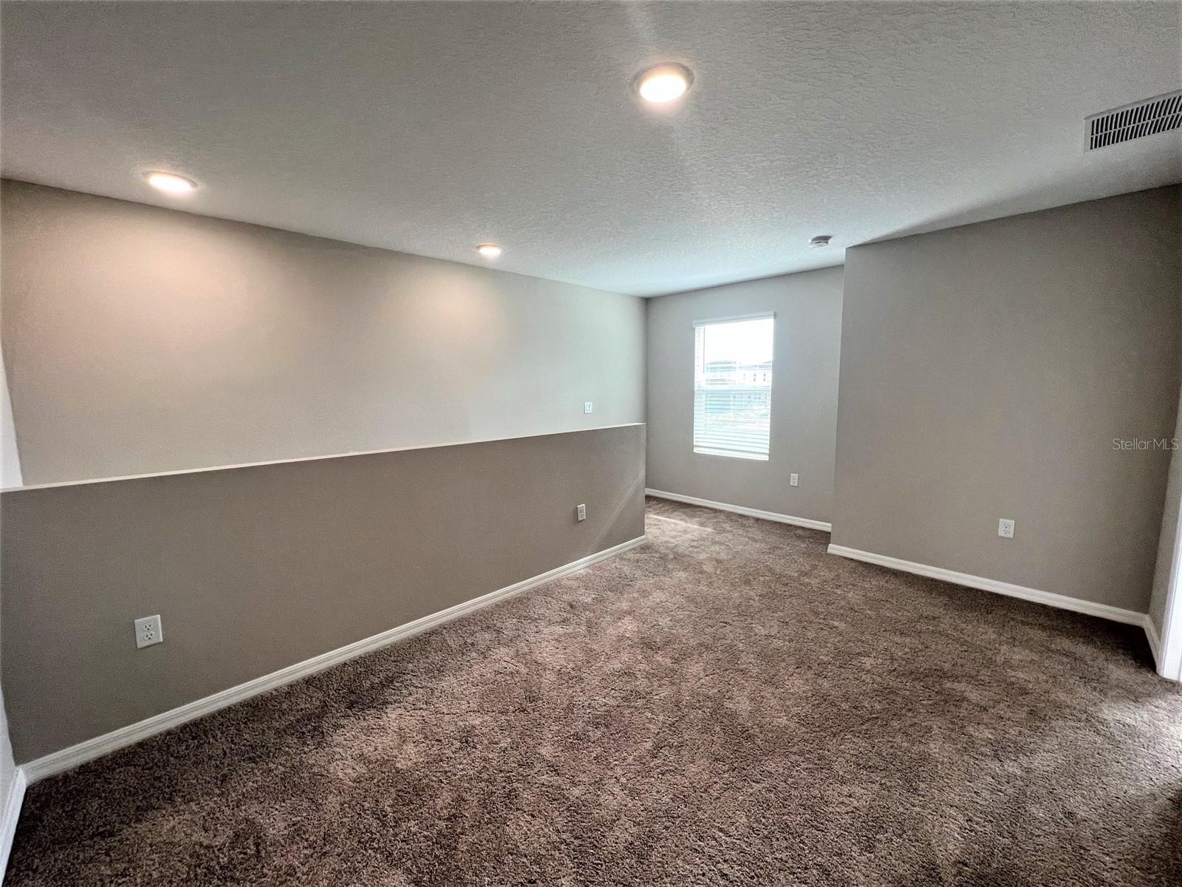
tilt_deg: -7.0
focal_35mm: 13
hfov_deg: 106.2
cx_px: 591
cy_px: 444
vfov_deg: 89.9
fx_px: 444
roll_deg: +1.5
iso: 80
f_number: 1.8
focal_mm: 1.57
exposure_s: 1/120
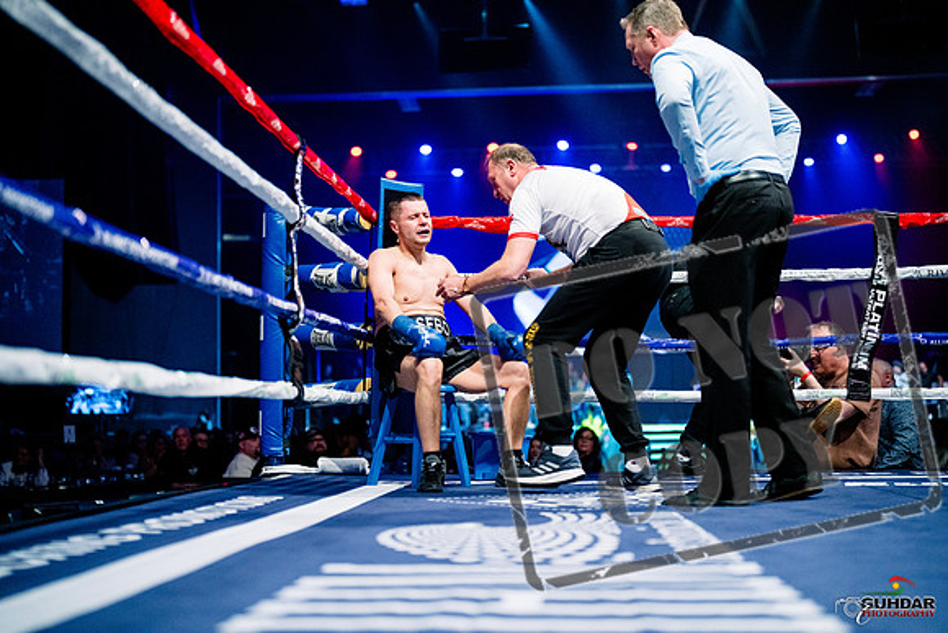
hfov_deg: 39.6
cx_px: 474
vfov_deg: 27.0
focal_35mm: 50
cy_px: 316
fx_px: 1317
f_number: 1.4
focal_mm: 50
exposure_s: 1/1600
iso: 6400
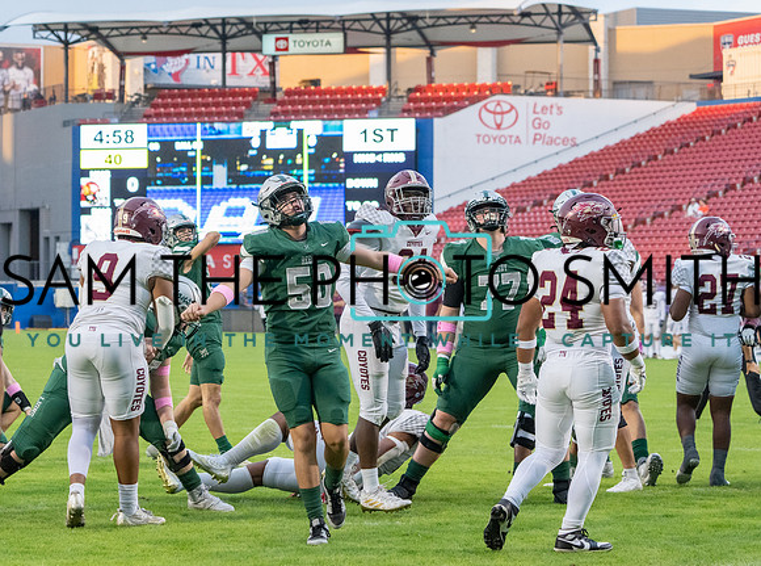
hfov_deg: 15.1
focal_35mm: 131
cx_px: 256
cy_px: 337
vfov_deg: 11.2
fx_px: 2871
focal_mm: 100
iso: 5000
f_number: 5.6
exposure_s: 1/1250
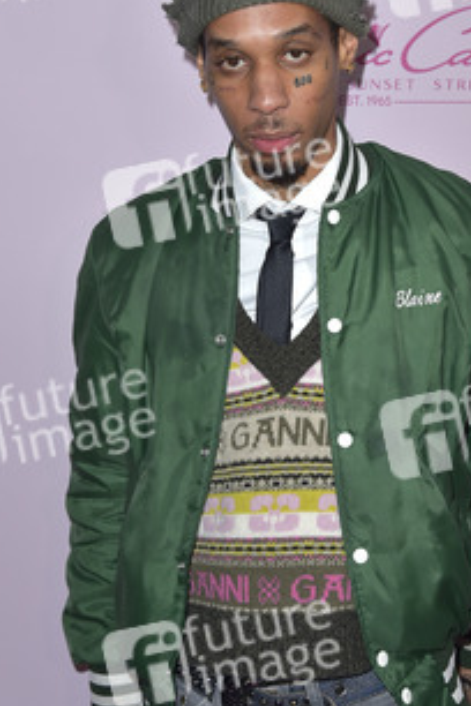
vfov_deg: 23.9
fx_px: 1668
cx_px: 290
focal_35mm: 85
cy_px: 309
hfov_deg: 16.1
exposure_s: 1/250
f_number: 7.1
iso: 200
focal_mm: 65
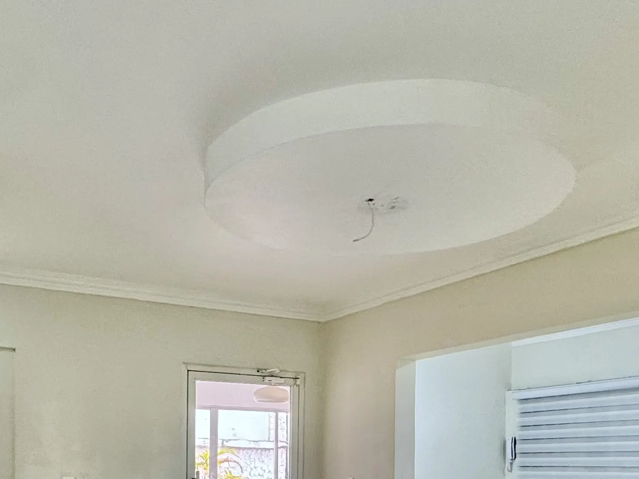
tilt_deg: -1.4
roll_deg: -1.0
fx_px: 738
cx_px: 270
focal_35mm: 40
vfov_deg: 33.1
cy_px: 474
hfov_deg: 46.6
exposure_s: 1/120
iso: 125
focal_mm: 2.22
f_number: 2.2
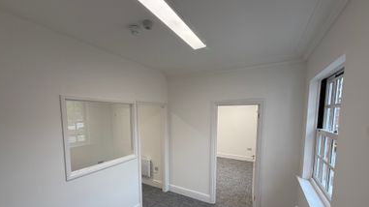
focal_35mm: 16
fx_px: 156
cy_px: 130
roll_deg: -0.1
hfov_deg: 99.4
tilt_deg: -5.5
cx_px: 183
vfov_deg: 66.0
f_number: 2.2
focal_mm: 2.22
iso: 64
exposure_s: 1/99
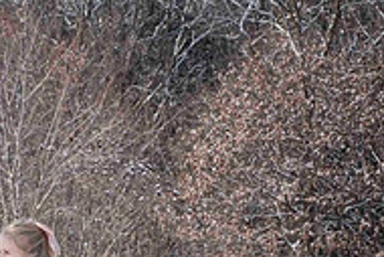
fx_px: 2605
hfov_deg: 8.4
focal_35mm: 244
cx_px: -24
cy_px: 347
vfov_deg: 5.6
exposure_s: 1/1000
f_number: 16
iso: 640
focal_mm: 80
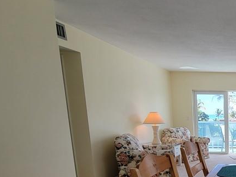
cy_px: 156
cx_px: 271
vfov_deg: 42.2
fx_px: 211
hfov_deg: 42.7
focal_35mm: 31
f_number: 2.2
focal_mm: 2.2
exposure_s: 1/120
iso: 50
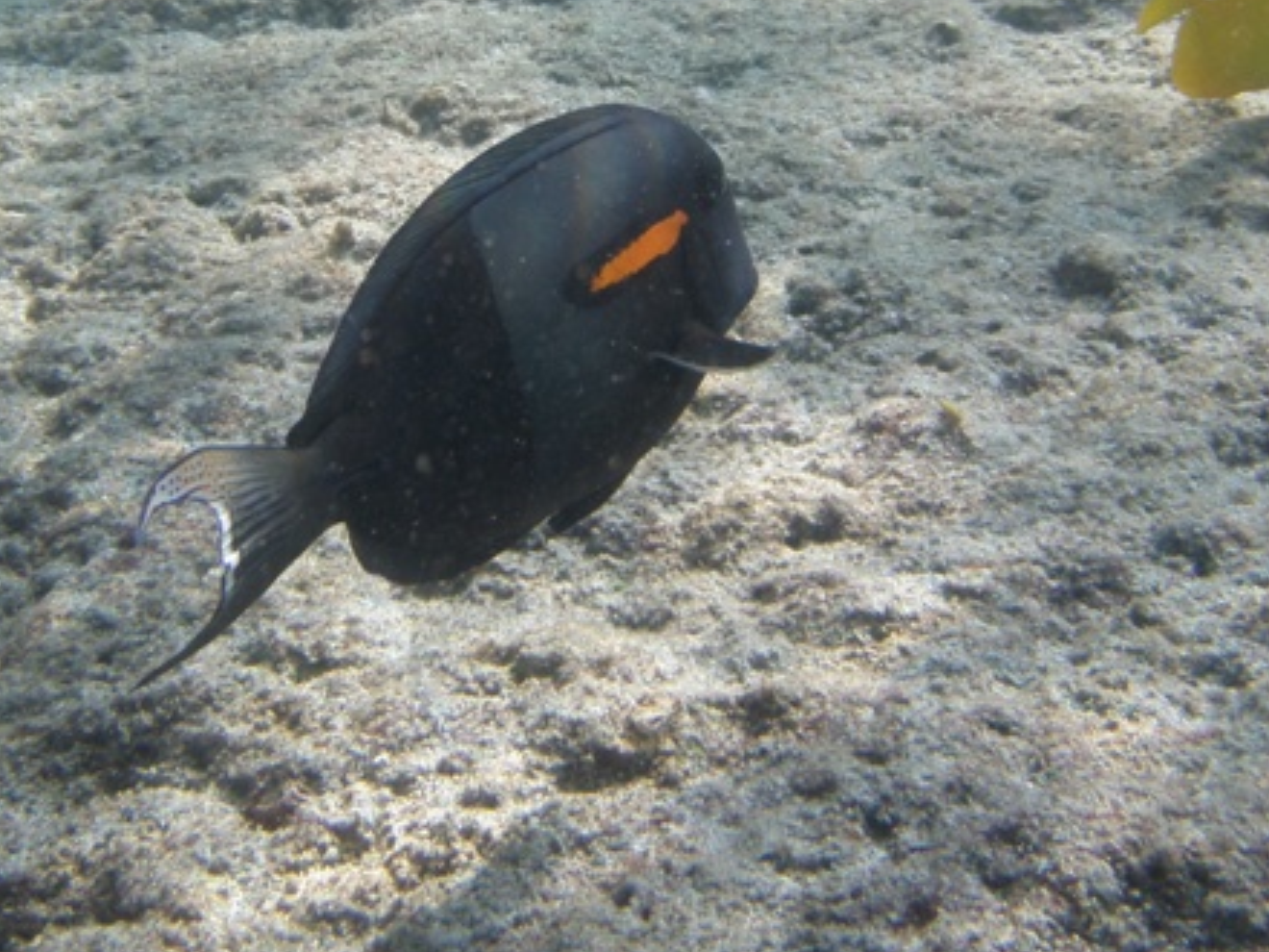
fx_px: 2310
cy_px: 189
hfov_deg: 30.7
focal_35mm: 63
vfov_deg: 23.0
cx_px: 571
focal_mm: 6.7
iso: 80
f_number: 3.5
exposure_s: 1/320
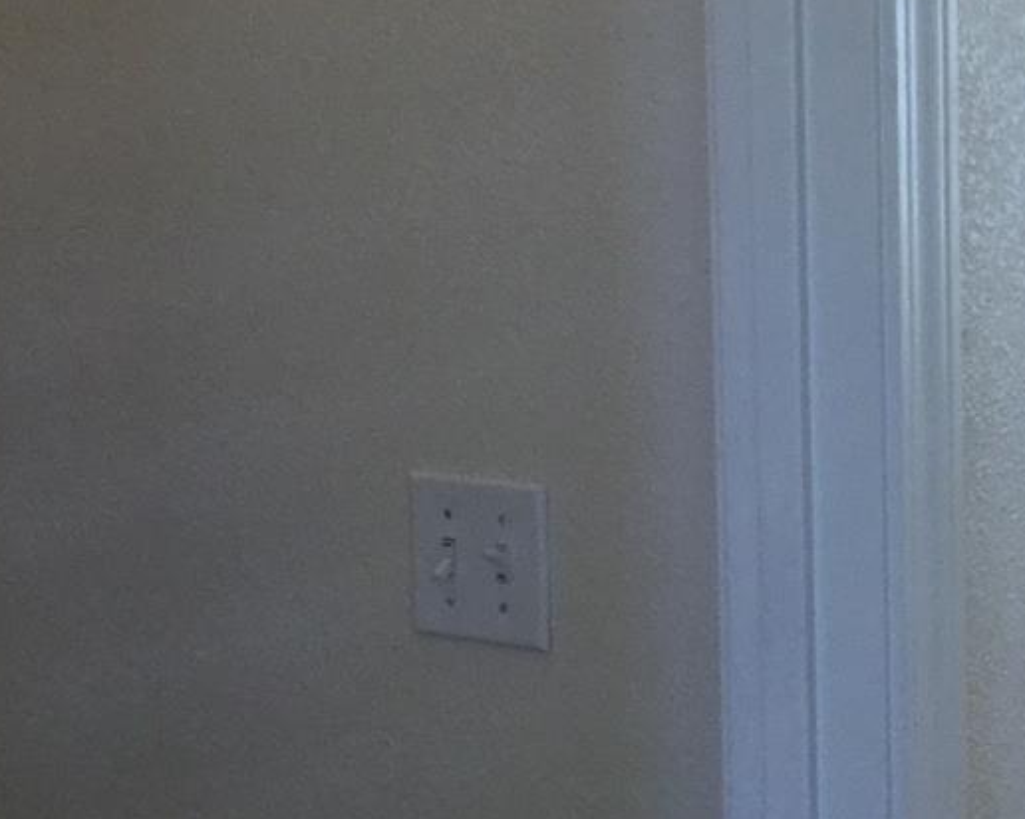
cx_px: 1273
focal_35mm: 88
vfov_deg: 17.4
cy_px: 272
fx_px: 2668
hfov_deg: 20.2
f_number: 2.4
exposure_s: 1/30
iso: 32
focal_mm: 3.3
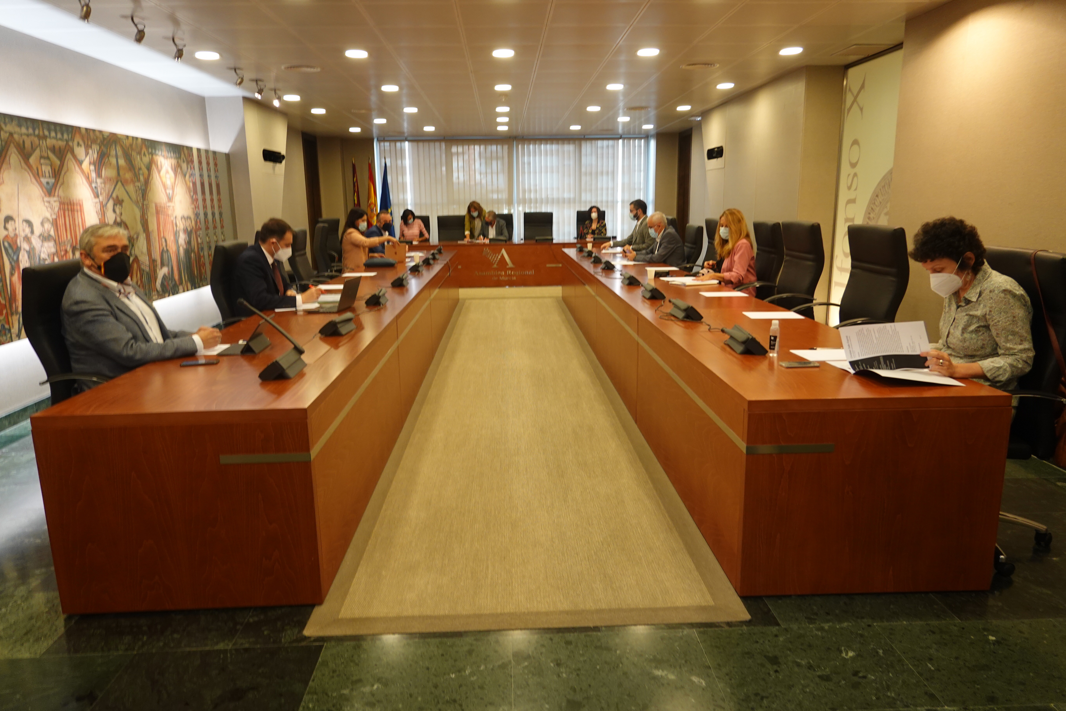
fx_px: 711
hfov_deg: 73.7
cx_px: 533
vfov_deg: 53.1
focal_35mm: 24
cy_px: 356
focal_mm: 9
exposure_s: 1/30
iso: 320
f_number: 2.8
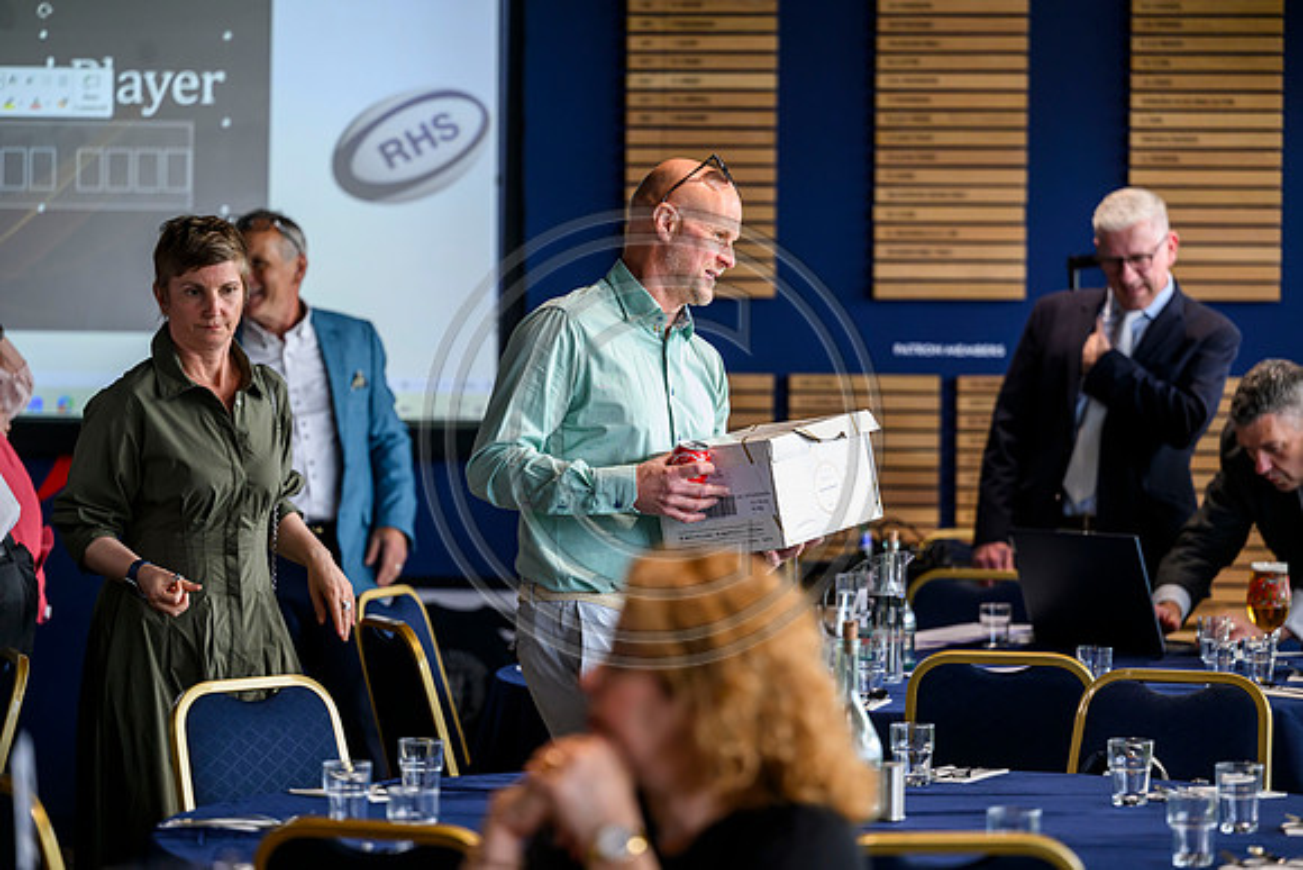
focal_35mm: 125
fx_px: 4525
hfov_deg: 16.4
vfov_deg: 11.0
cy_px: 435
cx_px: 652
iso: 1600
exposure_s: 1/500
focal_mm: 125
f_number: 2.8
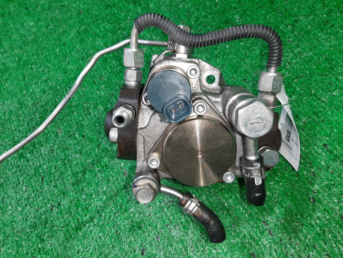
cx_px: 172
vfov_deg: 53.1
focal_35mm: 26
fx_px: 258
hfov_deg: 67.3
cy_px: 129
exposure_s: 1/50
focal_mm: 3.93
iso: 117
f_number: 1.7
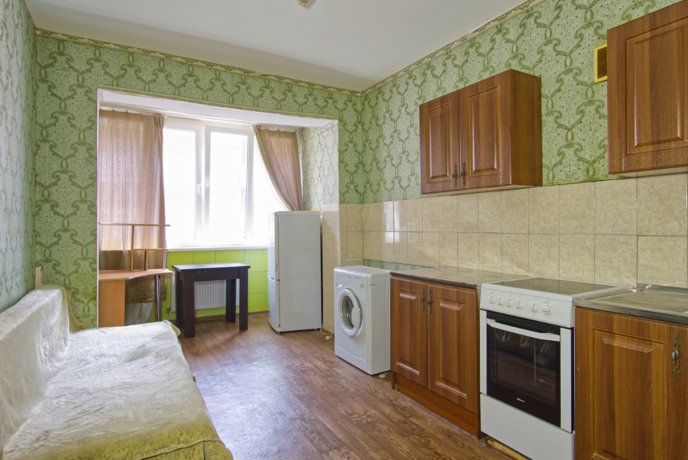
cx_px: 335
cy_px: 228
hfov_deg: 86.8
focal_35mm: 19
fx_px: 363
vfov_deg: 64.6
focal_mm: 12
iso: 100
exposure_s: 1/4
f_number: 5.6
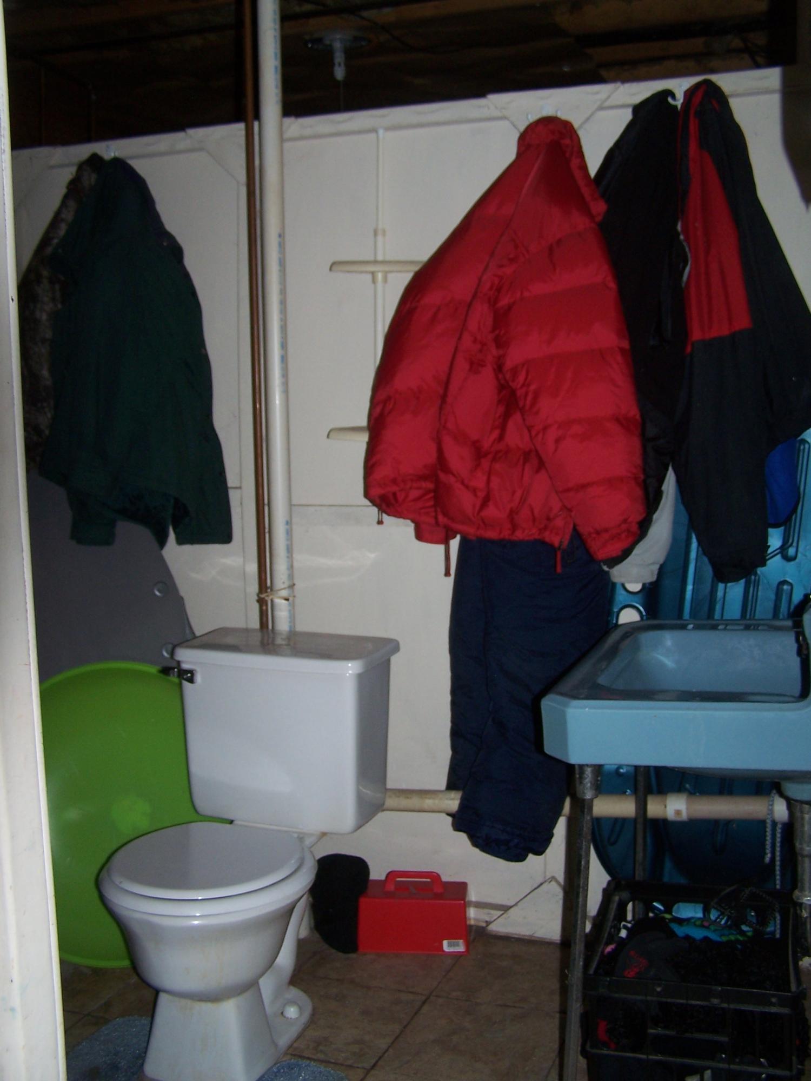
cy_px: 540
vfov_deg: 49.0
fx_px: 1187
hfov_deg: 37.7
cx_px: 406
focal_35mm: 38
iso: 80
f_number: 2.8
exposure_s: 1/60
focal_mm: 6.3
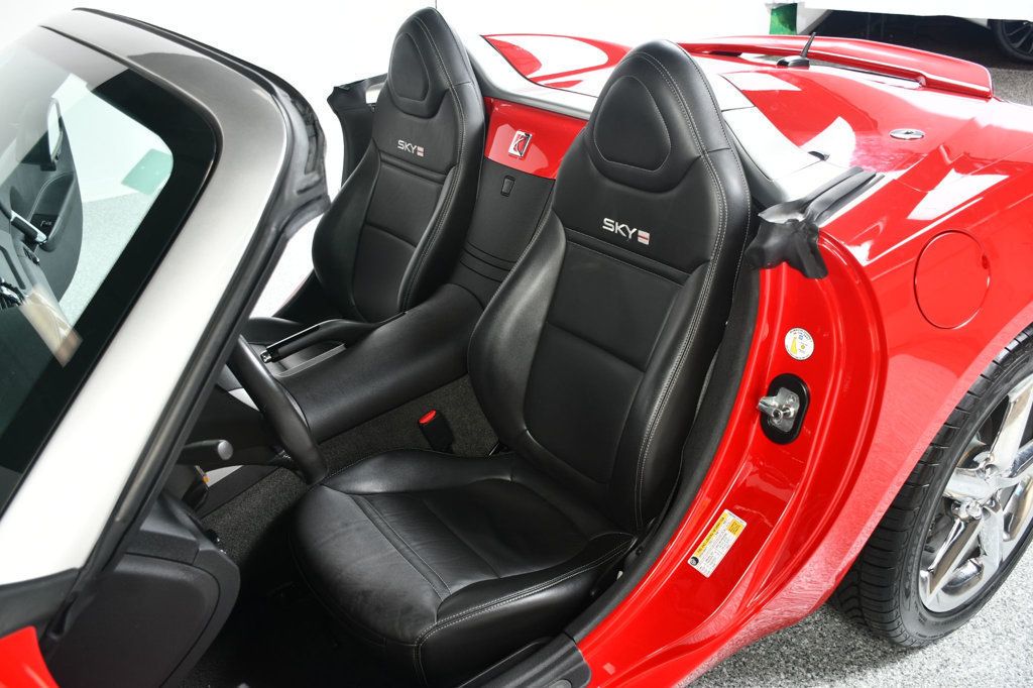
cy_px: 344
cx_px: 516
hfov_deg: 61.9
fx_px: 861
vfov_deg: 43.6
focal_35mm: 30
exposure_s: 1/160
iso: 100
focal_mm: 20
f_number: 5
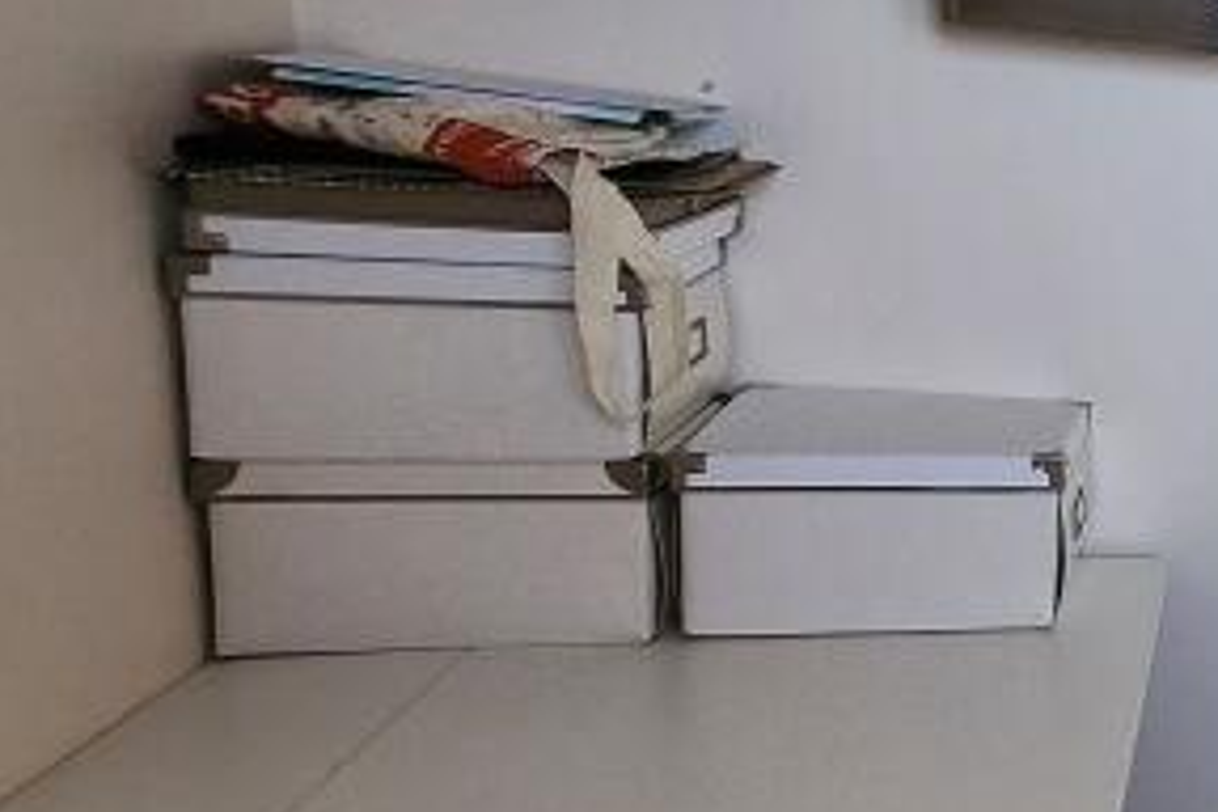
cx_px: 2153
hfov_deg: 23.0
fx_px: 1624
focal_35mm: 48
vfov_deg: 28.1
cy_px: 393
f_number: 2.2
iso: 125
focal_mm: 1.7
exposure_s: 1/50
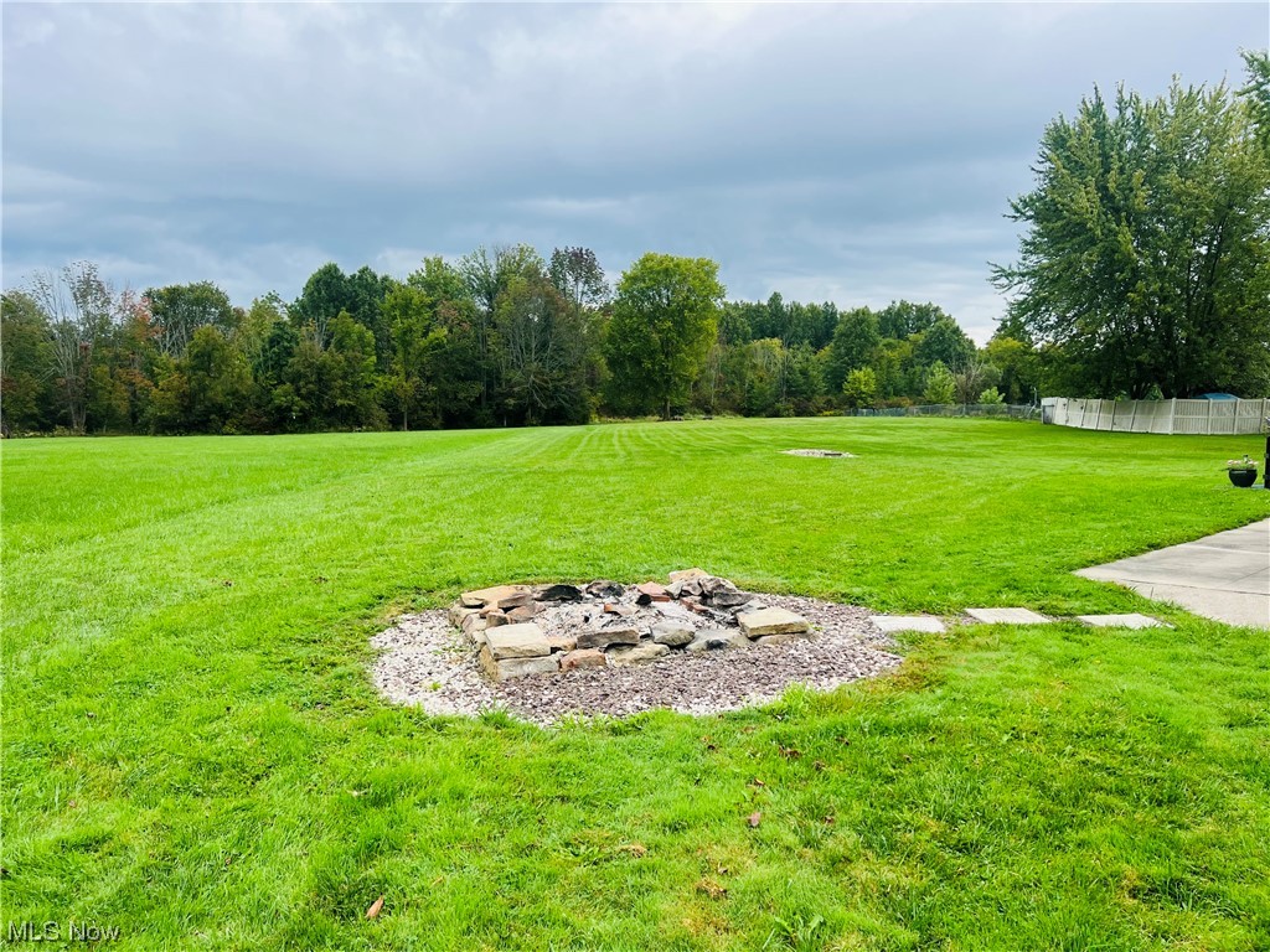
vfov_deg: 53.1
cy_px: 476
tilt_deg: -5.5
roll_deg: -0.2
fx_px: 954
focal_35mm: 26
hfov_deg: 67.3
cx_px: 635
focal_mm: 5.7
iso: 50
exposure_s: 1/1209
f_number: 1.5
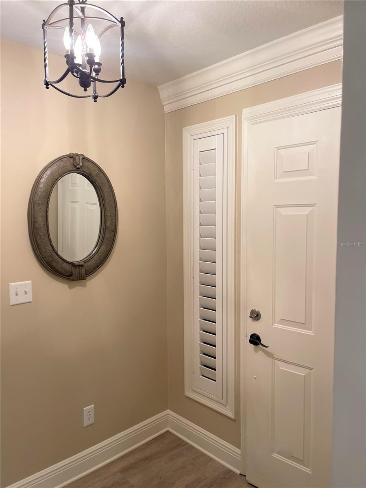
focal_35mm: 26
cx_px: 183
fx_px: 367
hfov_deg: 53.1
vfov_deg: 67.3
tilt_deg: -0.3
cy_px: 244
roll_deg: -0.9
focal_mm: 5.1
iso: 125
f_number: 1.6
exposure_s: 1/120
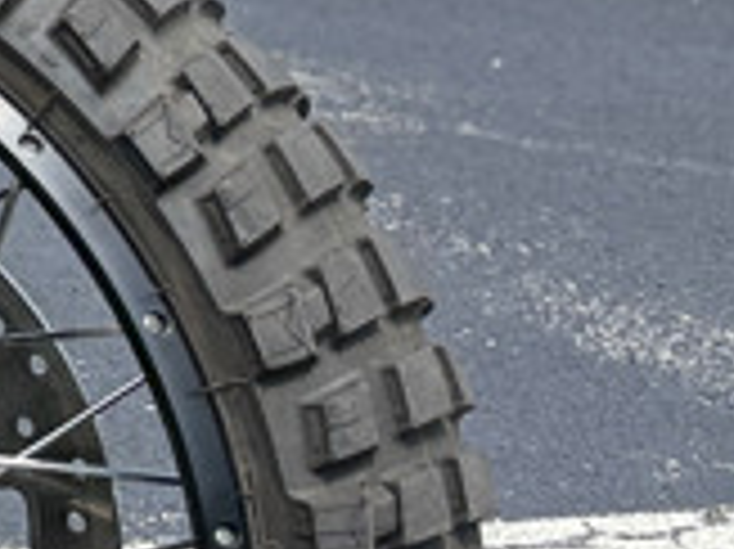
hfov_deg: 9.6
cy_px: -297
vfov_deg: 9.2
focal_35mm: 157
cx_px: -1493
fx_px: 3327
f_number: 1.78
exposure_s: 1/3021
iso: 100
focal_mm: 6.76
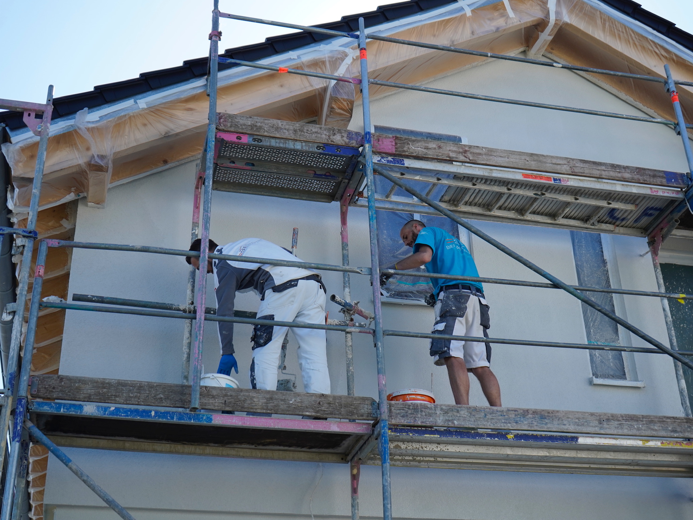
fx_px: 961
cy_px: 260
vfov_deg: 30.3
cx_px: 354
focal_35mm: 48
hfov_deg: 39.7
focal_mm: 44
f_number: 4.5
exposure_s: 1/1600
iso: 400
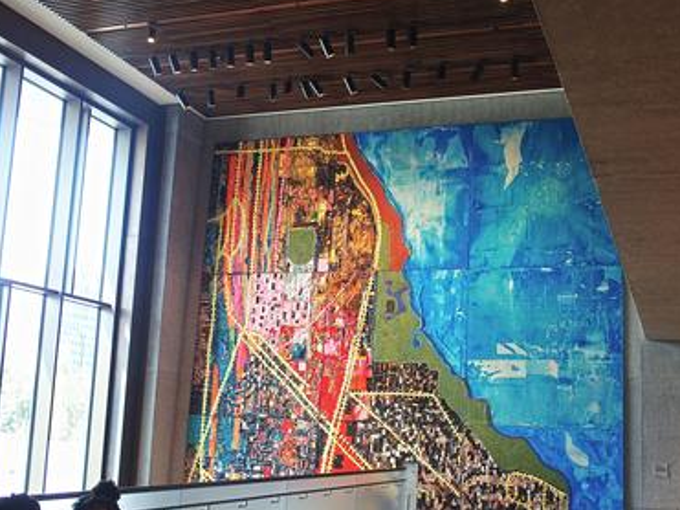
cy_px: 246
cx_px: 352
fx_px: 805
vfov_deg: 35.1
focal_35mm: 41
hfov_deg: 45.8
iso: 160
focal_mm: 8.1
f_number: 2.8
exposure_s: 1/80
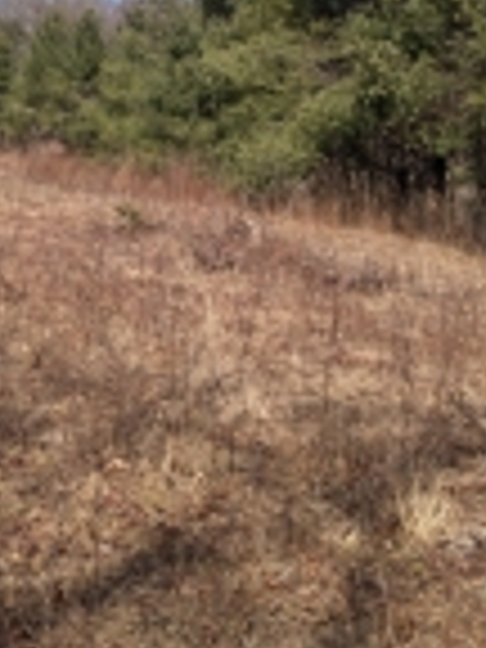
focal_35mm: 61
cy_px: 83
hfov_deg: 23.7
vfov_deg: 30.5
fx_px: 1142
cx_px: 115
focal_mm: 6.81
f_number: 1.85
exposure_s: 1/1855
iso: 44
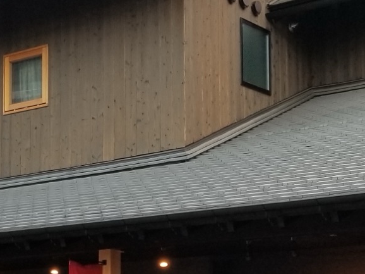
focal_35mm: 90
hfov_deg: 21.8
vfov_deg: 16.2
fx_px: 949
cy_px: 242
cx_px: 160
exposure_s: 1/100
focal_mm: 4.3
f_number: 1.7
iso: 64
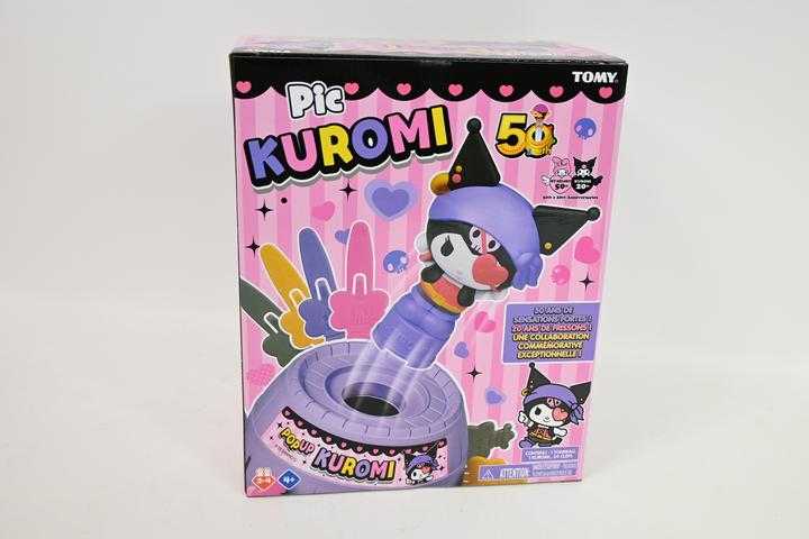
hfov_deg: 52.2
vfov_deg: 36.2
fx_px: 826
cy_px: 270
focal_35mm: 37
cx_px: 404
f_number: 4.2
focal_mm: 24.5
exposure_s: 1/200
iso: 400
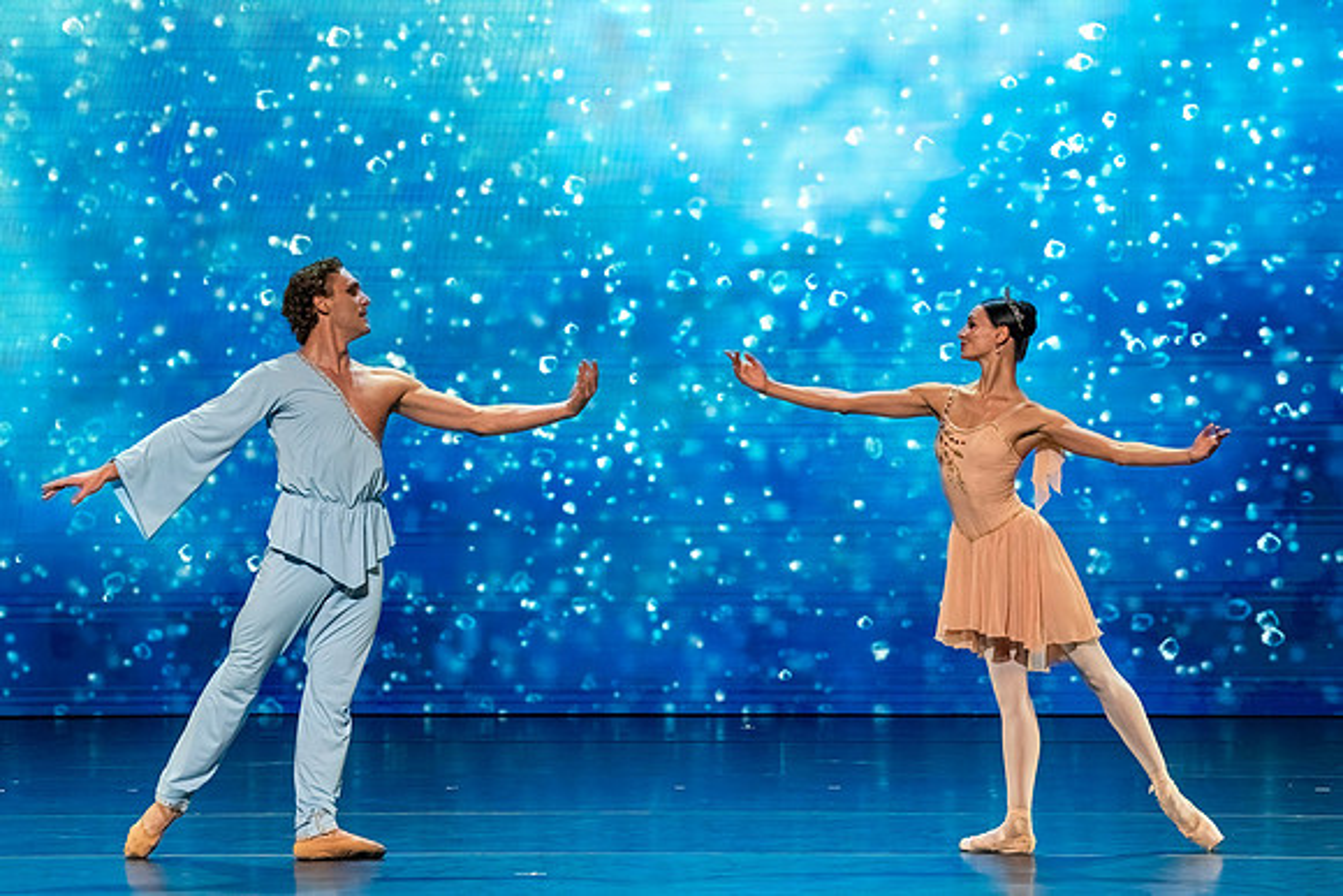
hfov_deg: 5.8
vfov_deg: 3.9
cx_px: 617
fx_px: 13290
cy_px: 437
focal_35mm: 356
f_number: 5.6
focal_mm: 294
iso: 6400
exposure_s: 1/400
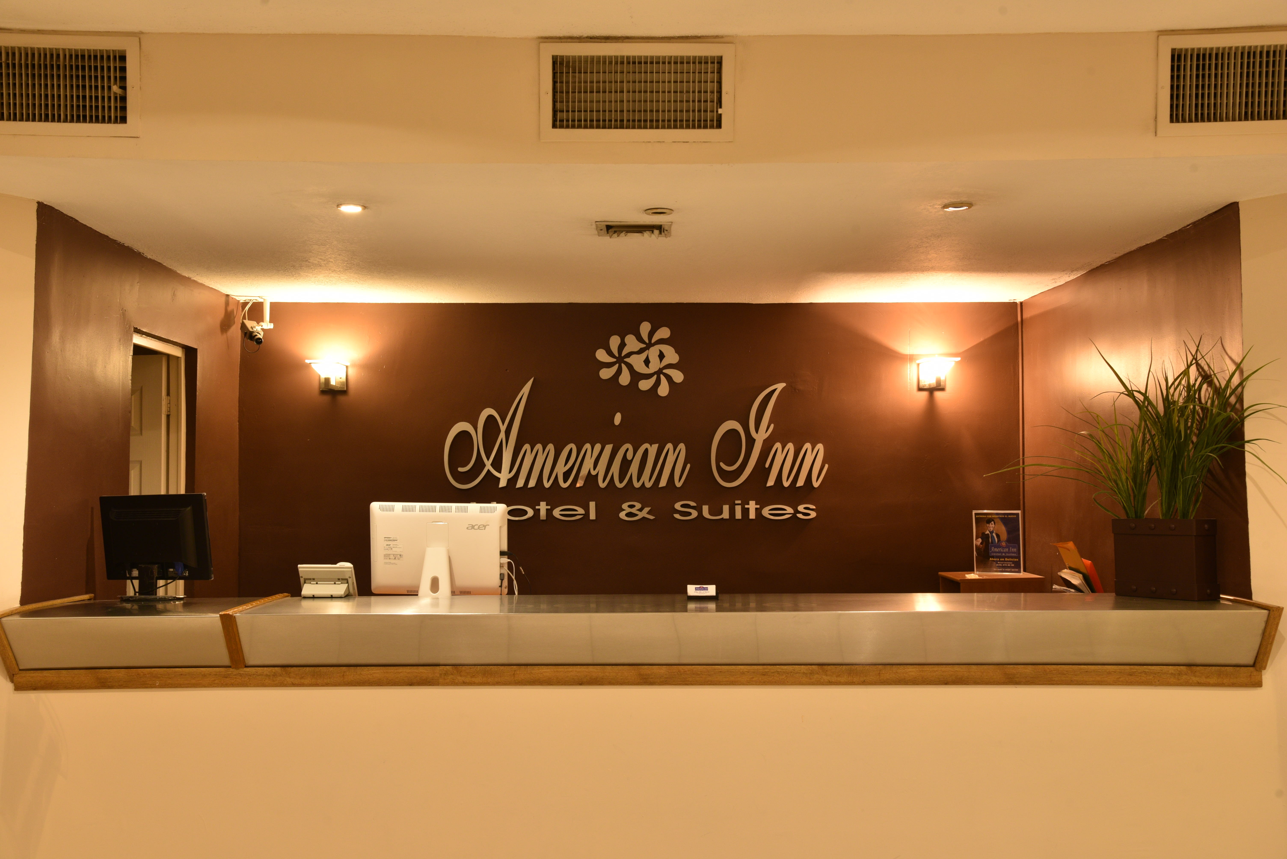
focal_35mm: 35
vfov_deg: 37.9
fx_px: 1252
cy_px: 430
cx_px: 644
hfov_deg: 54.4
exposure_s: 1.3
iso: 500
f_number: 9
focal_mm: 35
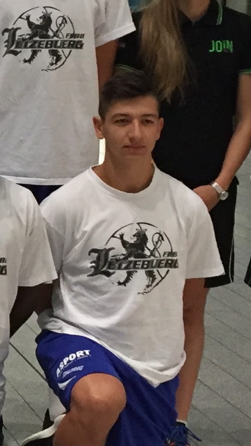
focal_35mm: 126
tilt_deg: -8.9
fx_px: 1491
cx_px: -356
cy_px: 162
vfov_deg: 17.0
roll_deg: -2.0
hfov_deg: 8.7
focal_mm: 4.15
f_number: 2.2
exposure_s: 1/33
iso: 200
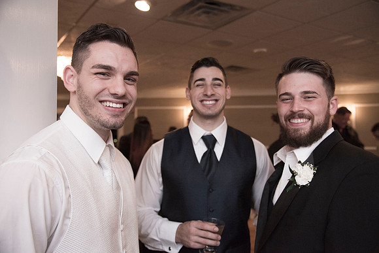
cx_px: 190
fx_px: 337
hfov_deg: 58.7
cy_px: 126
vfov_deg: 41.1
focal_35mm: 32
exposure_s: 1/200
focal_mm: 32
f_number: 4
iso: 2000
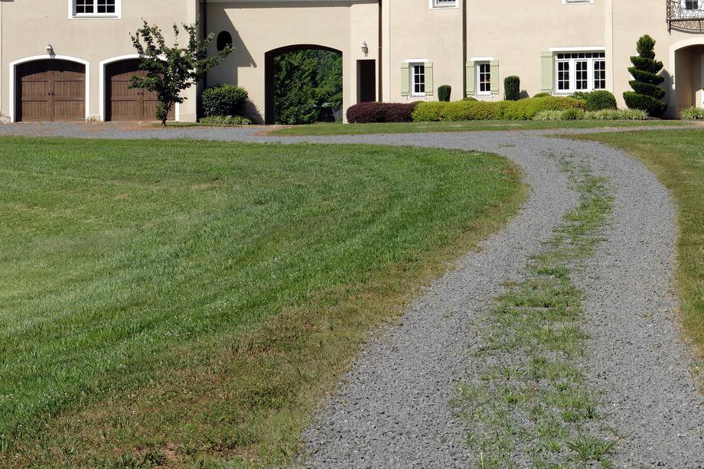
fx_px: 2874
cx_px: 562
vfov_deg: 9.3
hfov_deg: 13.9
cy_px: -31
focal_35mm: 147
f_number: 10
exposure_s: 1/640
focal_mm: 66
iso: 320
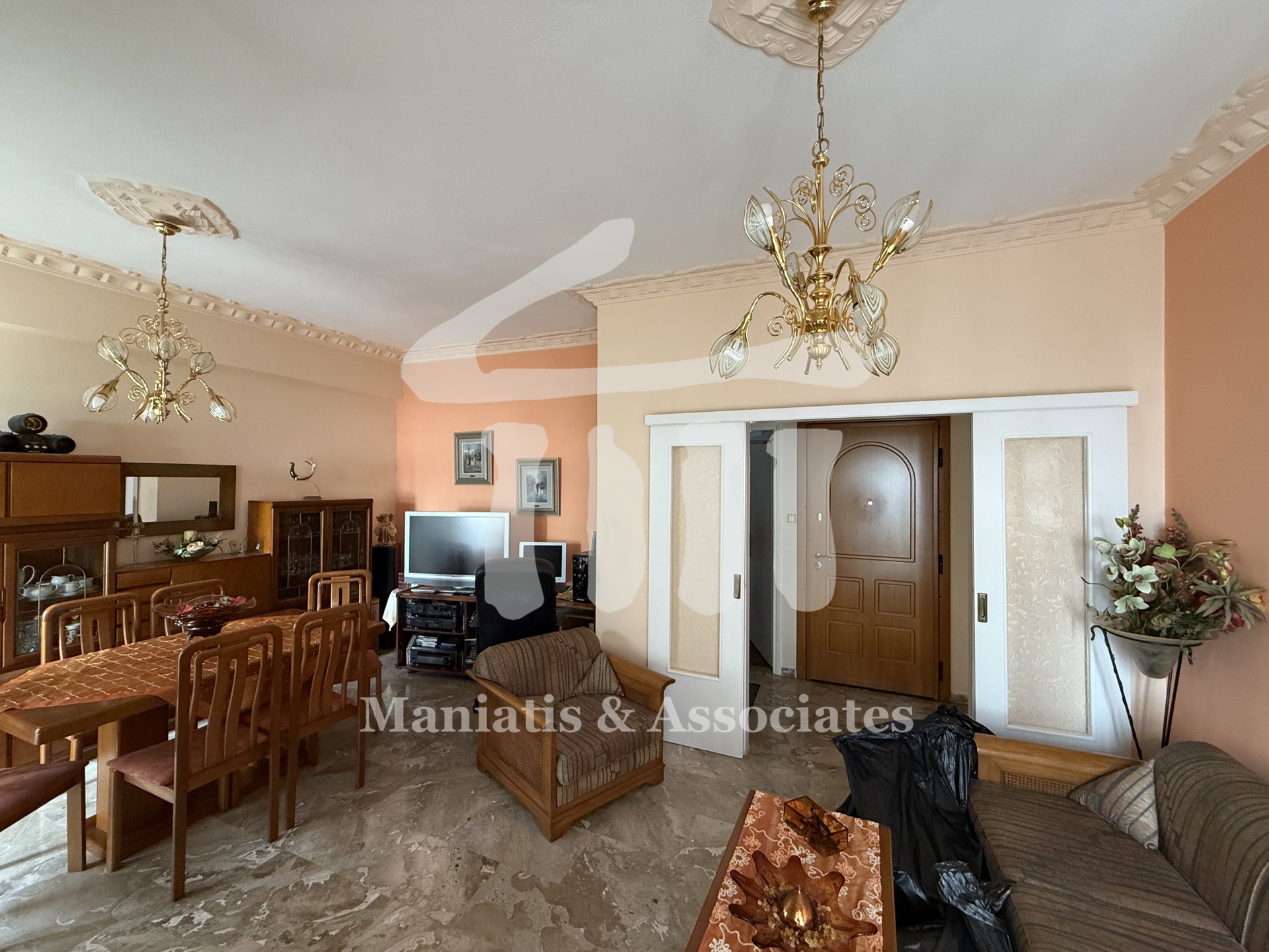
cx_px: 634
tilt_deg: +1.3
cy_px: 476
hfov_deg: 102.1
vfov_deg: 85.7
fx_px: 513
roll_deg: -0.5
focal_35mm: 14
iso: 320
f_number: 2.2
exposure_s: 1/69
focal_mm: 2.22
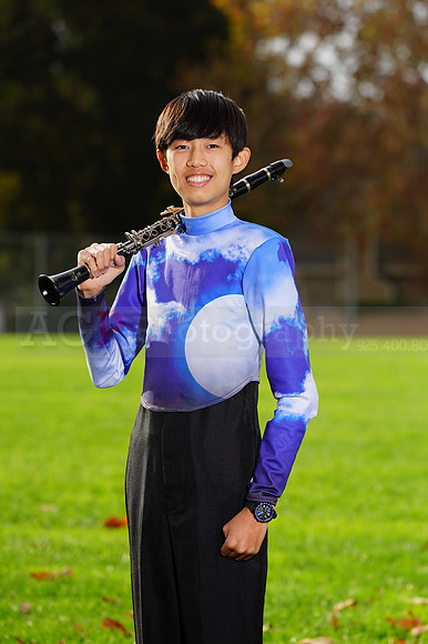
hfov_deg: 5.9
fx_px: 4142
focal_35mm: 232
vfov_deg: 8.9
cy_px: 322
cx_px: 214
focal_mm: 232
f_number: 7.1
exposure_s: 1/200
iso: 100
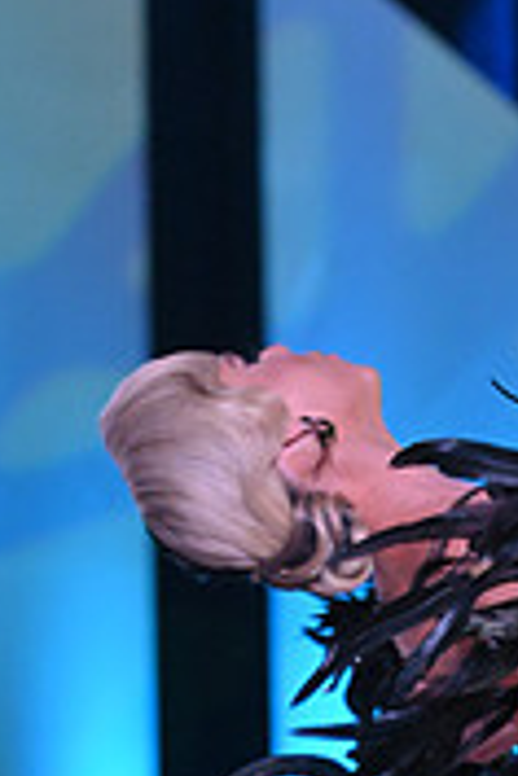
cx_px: 568
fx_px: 7230
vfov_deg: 6.1
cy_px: 1022
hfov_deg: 4.1
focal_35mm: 335
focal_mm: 102
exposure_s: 1/400
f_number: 5
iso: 3200
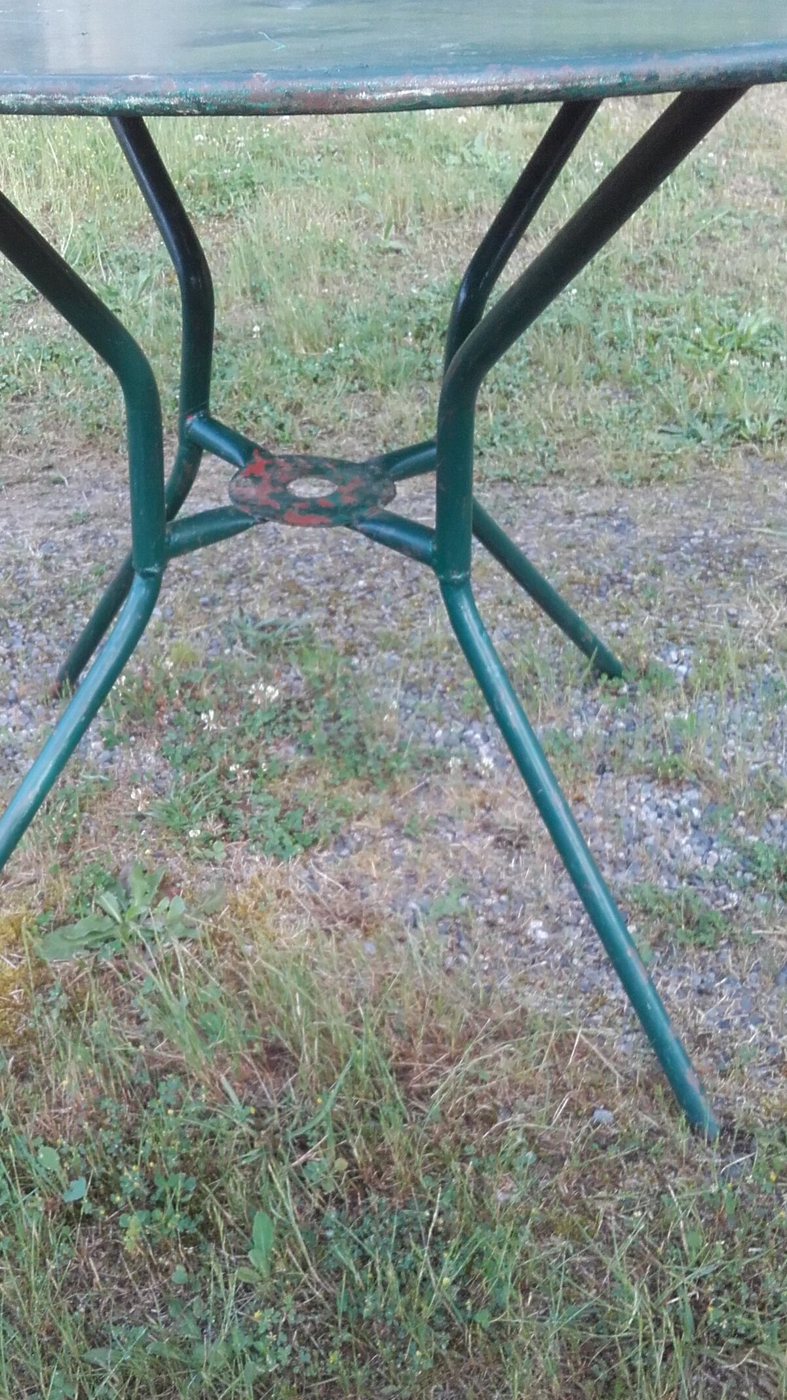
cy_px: 834
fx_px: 1521
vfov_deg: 49.1
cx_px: 239
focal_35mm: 41
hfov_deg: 28.7
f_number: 2.2
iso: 60
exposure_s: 1/100
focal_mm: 3.3
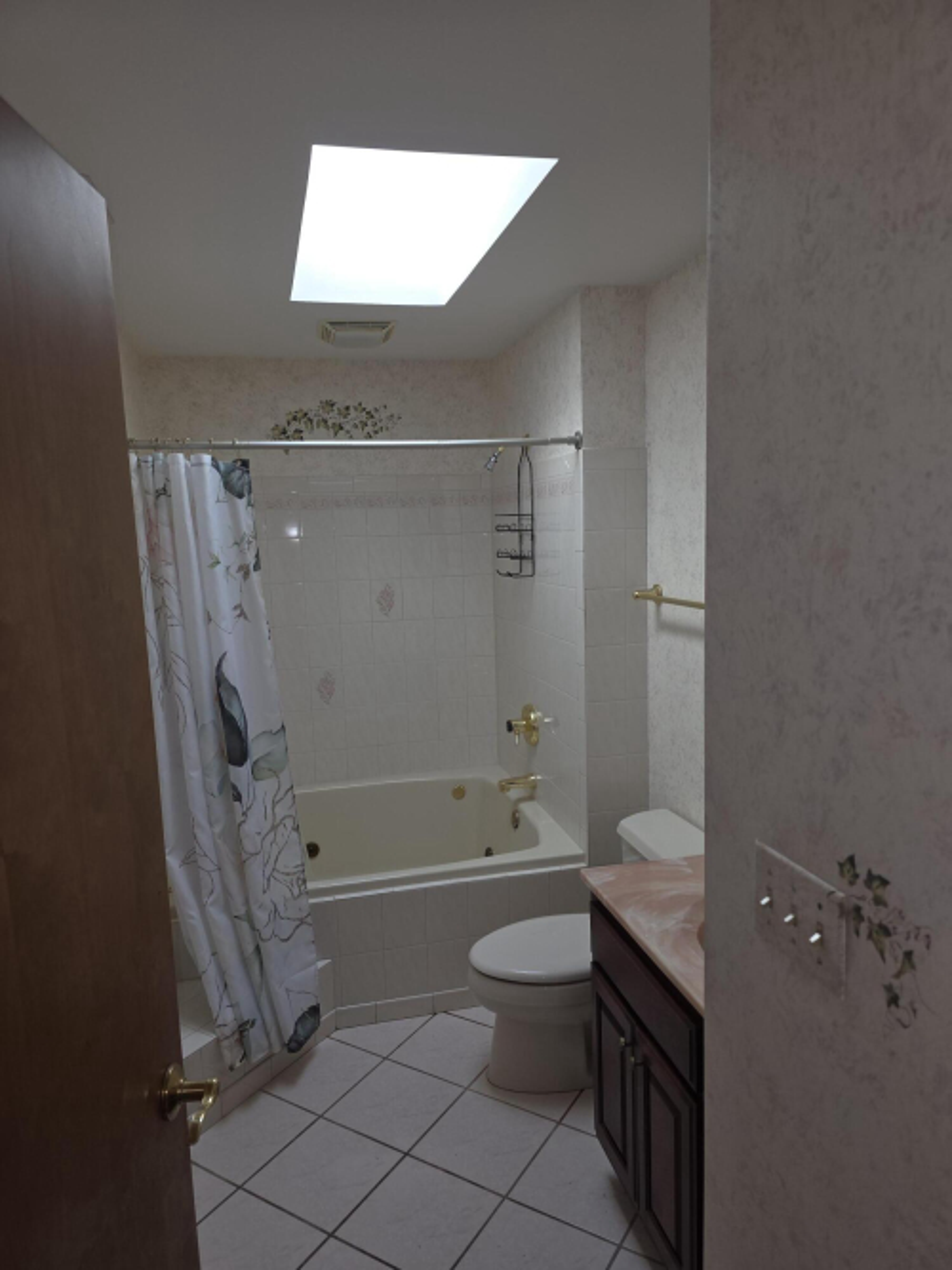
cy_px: 635
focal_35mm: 23
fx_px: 844
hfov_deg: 58.9
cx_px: 476
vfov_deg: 73.9
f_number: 1.7
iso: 25
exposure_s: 1/60
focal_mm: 6.3
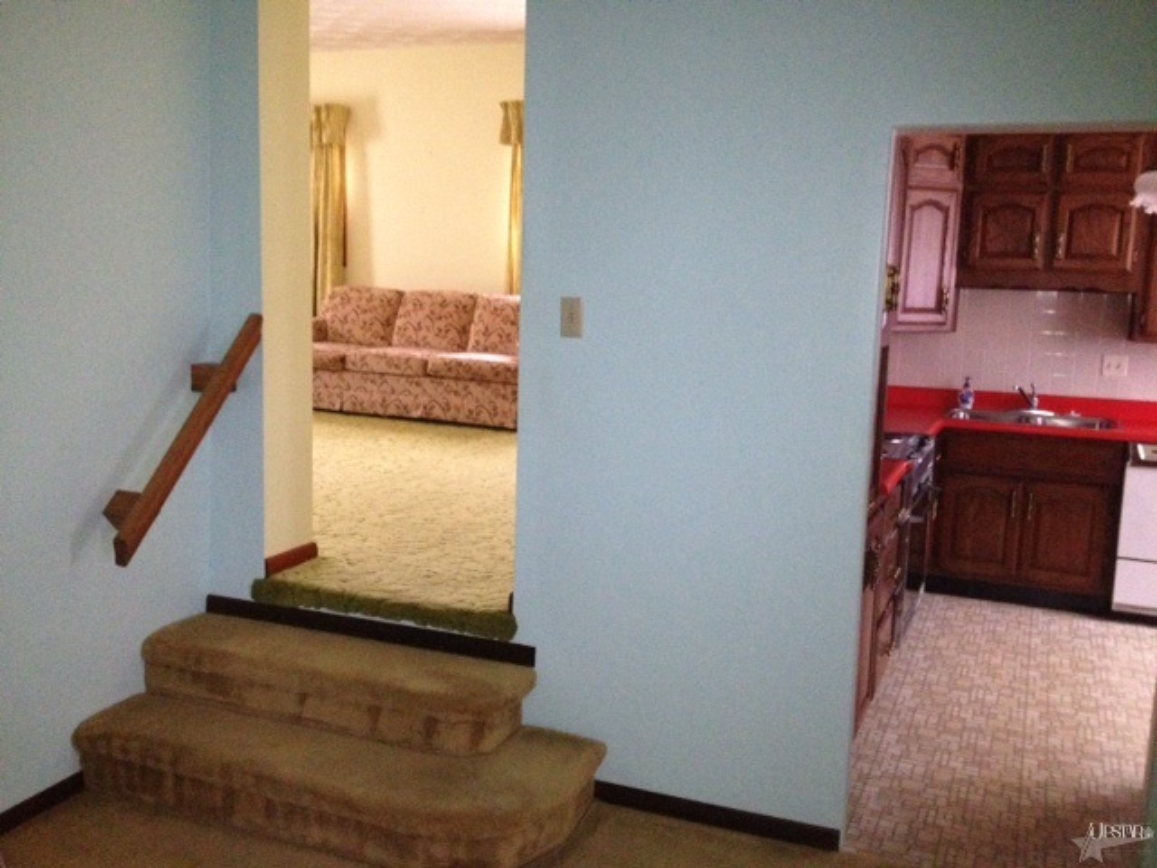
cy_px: 434
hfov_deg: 52.6
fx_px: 1170
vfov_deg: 40.7
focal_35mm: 35
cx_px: 578
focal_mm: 4.28
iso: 500
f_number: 2.4
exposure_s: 1/16
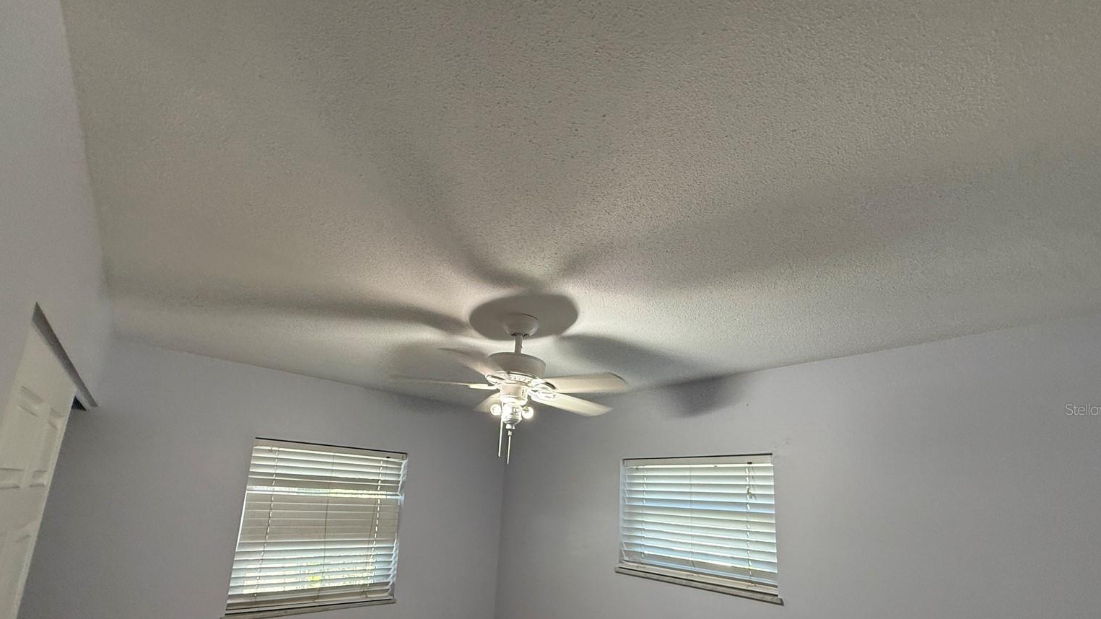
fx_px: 467
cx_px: 556
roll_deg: -2.2
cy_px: 409
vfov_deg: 65.4
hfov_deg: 99.4
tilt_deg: +11.7
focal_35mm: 16
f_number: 2.2
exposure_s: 1/120
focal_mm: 2.22
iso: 200
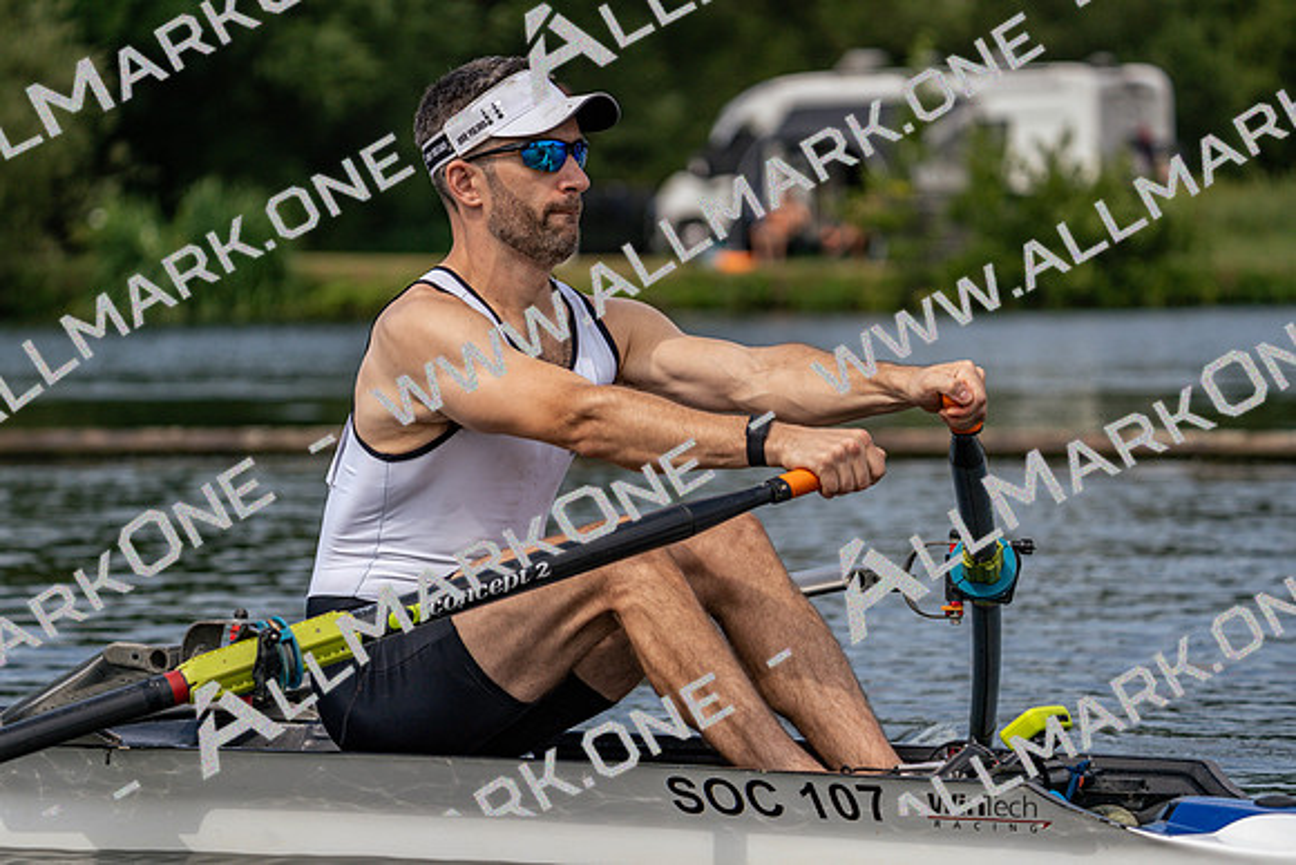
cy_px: 432
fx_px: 7201
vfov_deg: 6.9
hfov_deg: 10.3
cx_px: 648
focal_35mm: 200
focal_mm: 200
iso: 250
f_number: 5.6
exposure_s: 1/1600
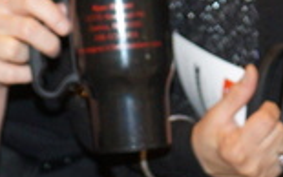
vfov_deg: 6.5
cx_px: 186
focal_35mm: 202
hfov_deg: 10.4
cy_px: -29
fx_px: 1559
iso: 640
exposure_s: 1/80
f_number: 3.5
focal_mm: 20
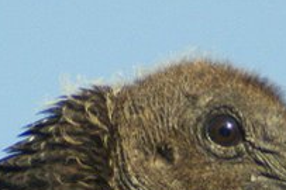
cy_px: 263
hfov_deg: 0.6
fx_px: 28140
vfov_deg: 0.4
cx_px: 116
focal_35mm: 3545
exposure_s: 1/1600
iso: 400
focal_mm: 400
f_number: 5.6
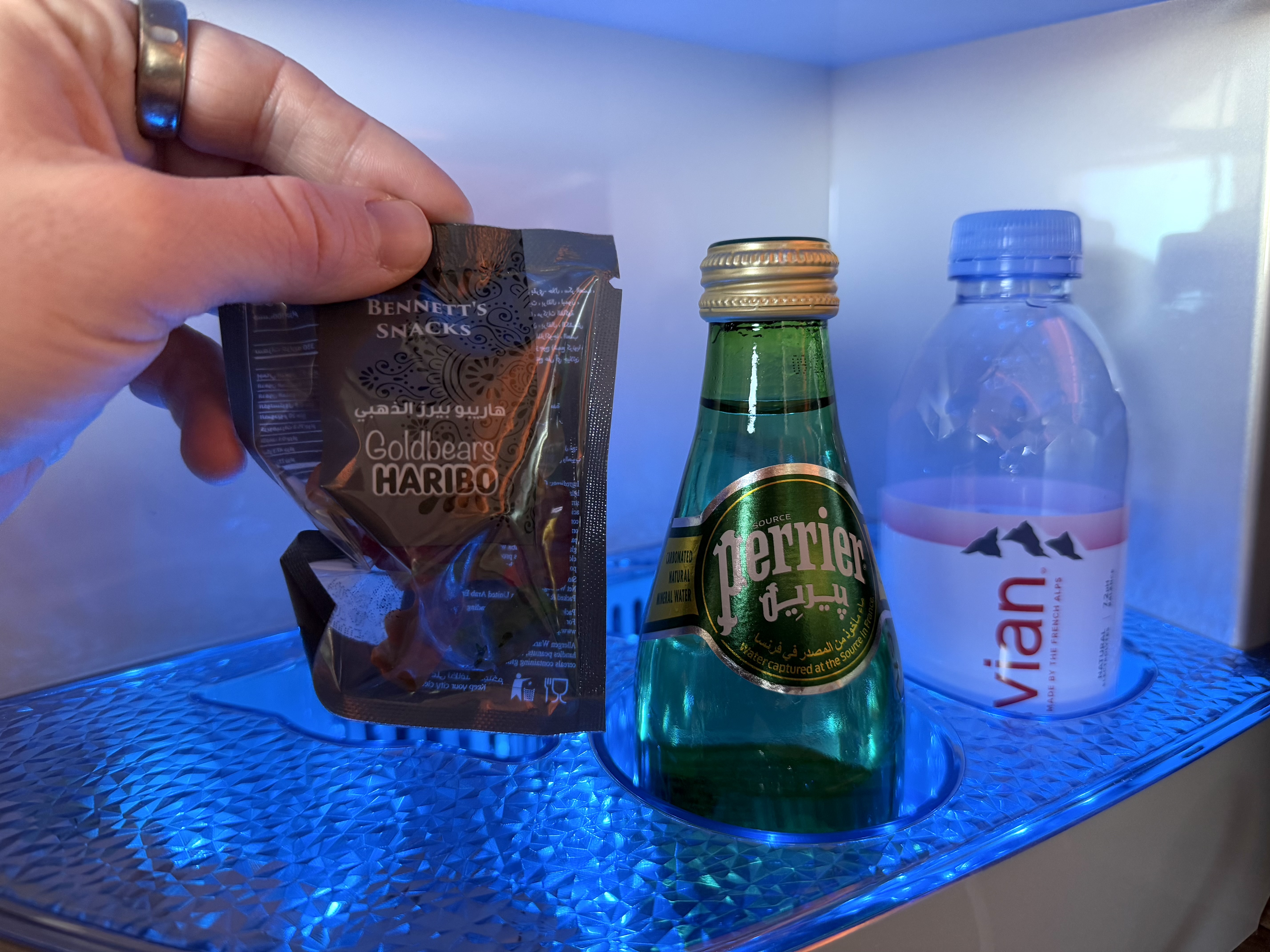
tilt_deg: -9.1
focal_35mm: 24
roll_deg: +1.3
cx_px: 635
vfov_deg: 56.8
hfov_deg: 71.6
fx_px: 881
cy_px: 476
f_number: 1.78
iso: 250
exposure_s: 1/58
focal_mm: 6.76
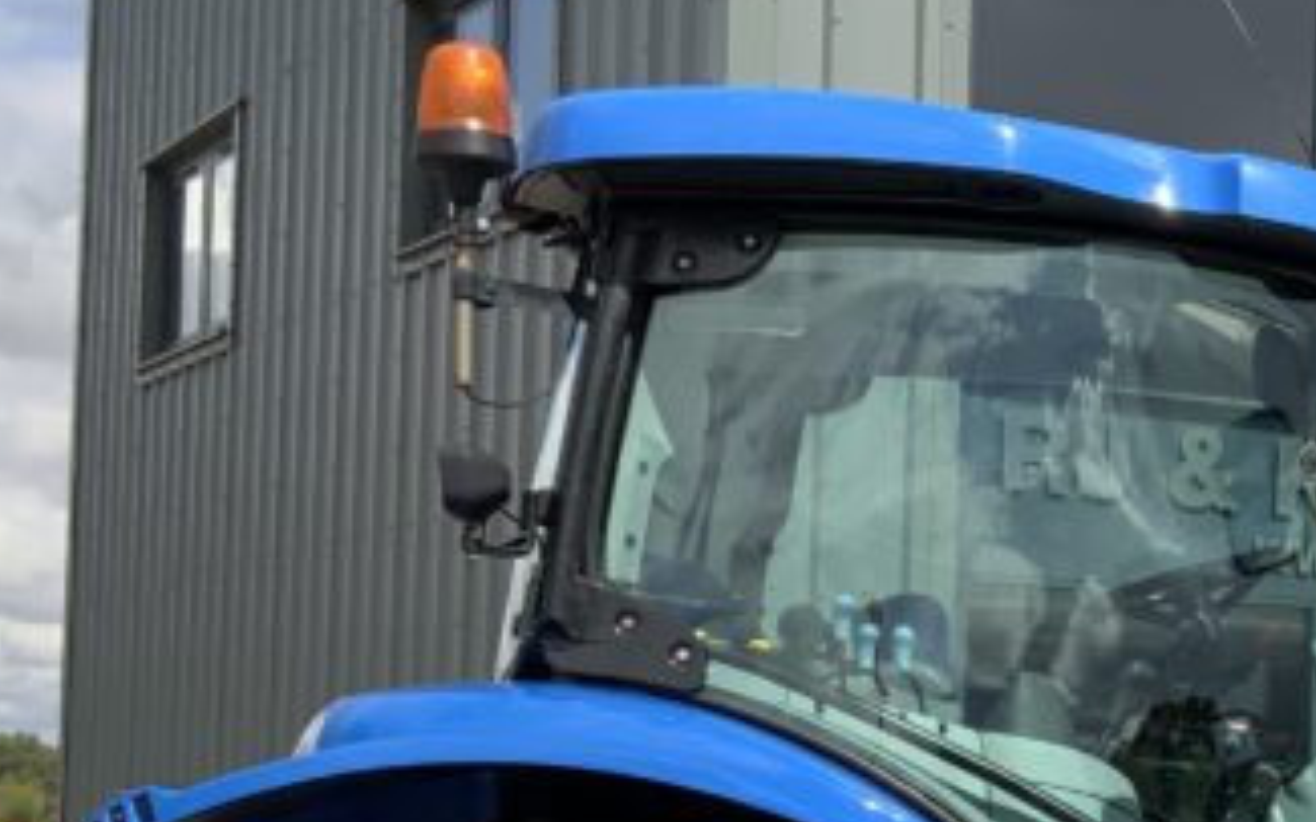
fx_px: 3478
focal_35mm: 97
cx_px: 1555
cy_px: 786
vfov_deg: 13.3
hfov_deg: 20.2
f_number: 1.8
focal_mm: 3
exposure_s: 1/1730
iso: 16
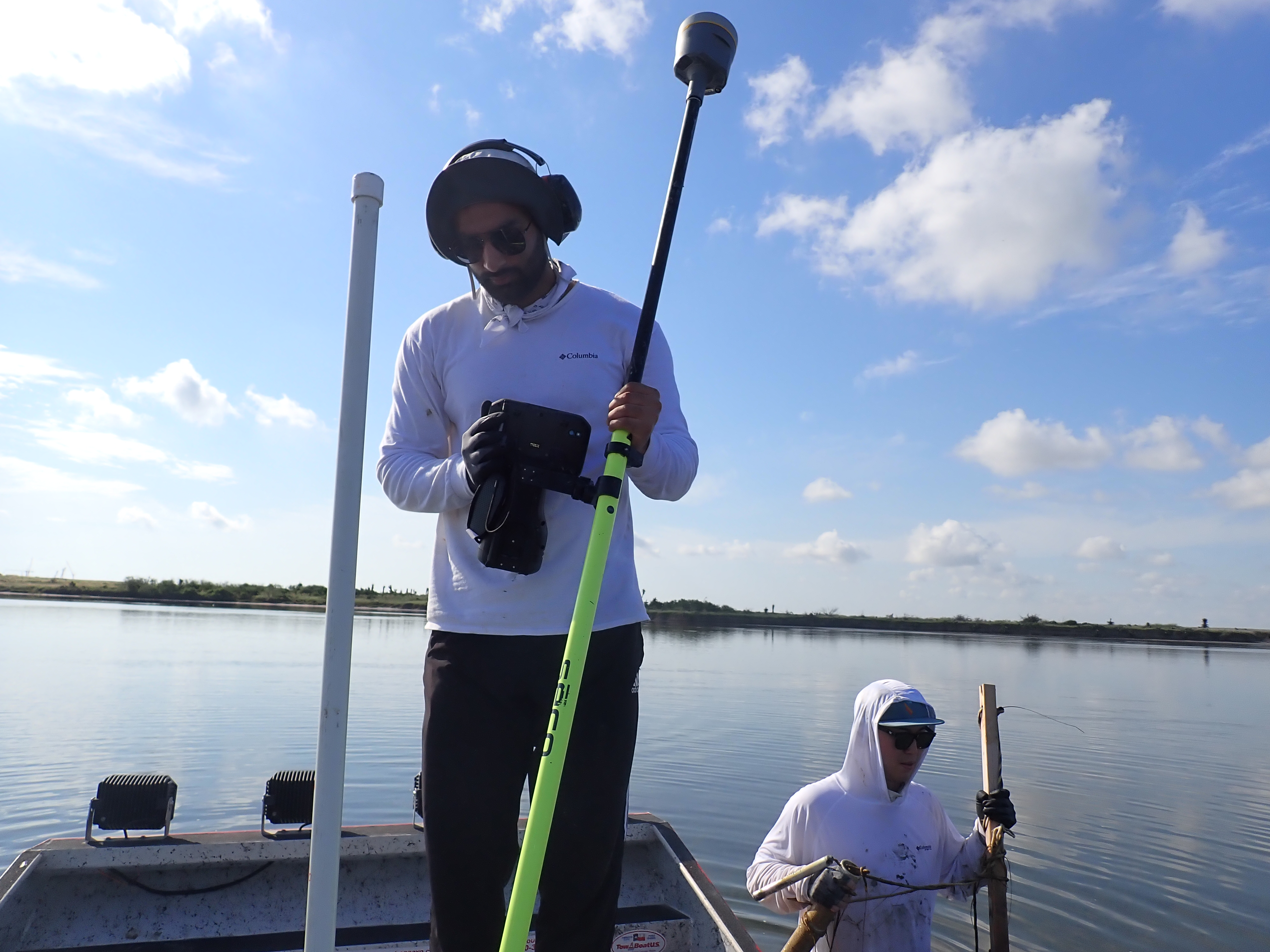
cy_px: 476
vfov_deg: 54.9
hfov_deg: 69.4
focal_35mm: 25
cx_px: 635
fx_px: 917
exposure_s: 1/250
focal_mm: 4.5
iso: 100
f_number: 8
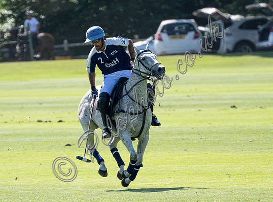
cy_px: 191
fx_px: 9232
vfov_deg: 1.3
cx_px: 85
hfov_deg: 1.7
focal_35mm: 1176
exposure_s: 1/1250
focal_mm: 400
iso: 320
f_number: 5.6
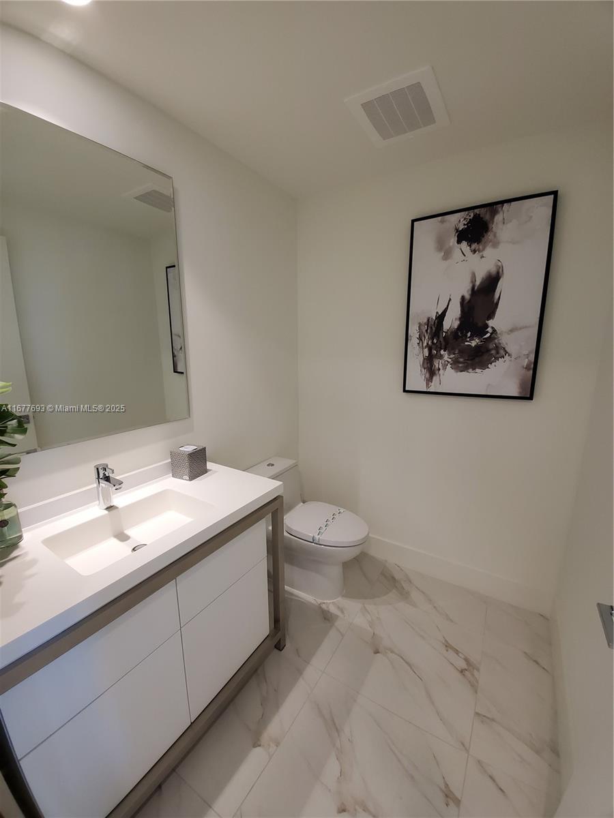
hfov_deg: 89.9
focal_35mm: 13
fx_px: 307
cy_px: 409
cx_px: 307
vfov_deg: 106.2
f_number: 2.2
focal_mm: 1.8
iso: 250
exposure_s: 1/60
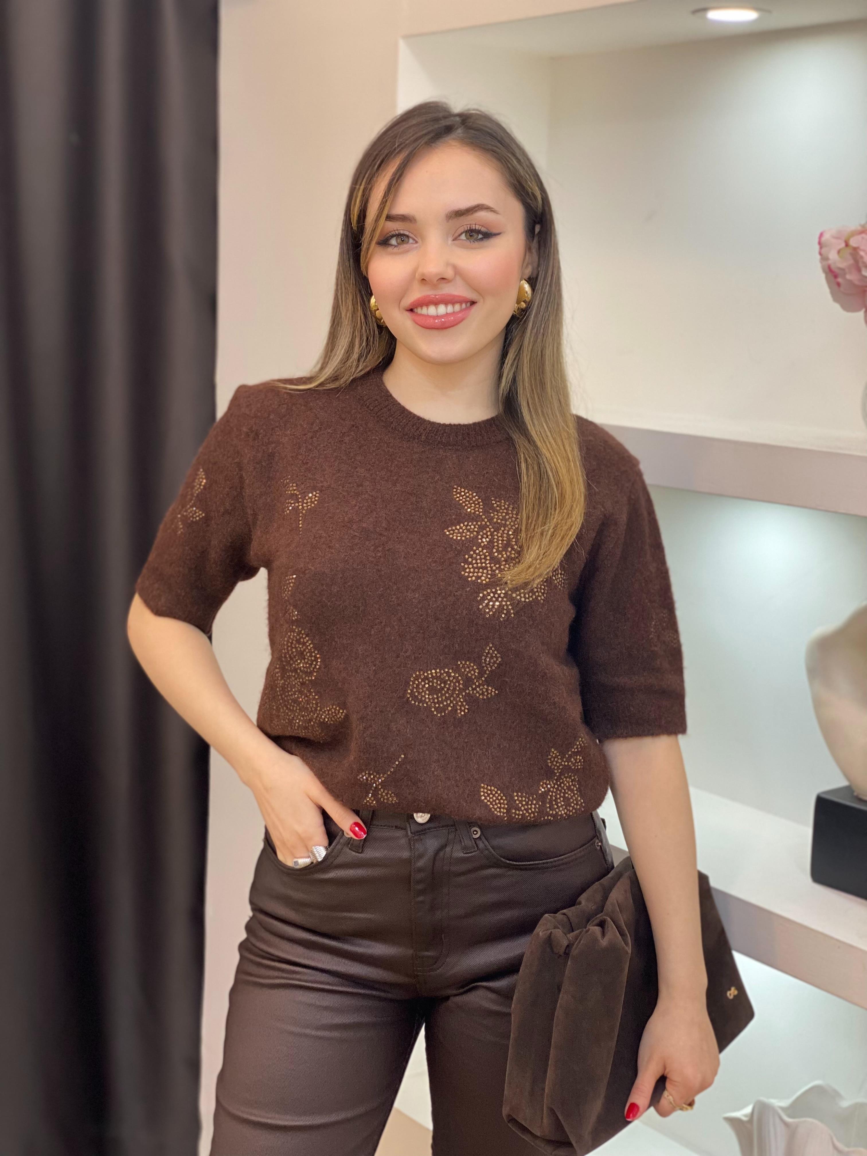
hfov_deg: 28.0
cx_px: 434
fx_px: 1737
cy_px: 578
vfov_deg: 36.8
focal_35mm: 52
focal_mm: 6
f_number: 2
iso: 125
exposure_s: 1/100
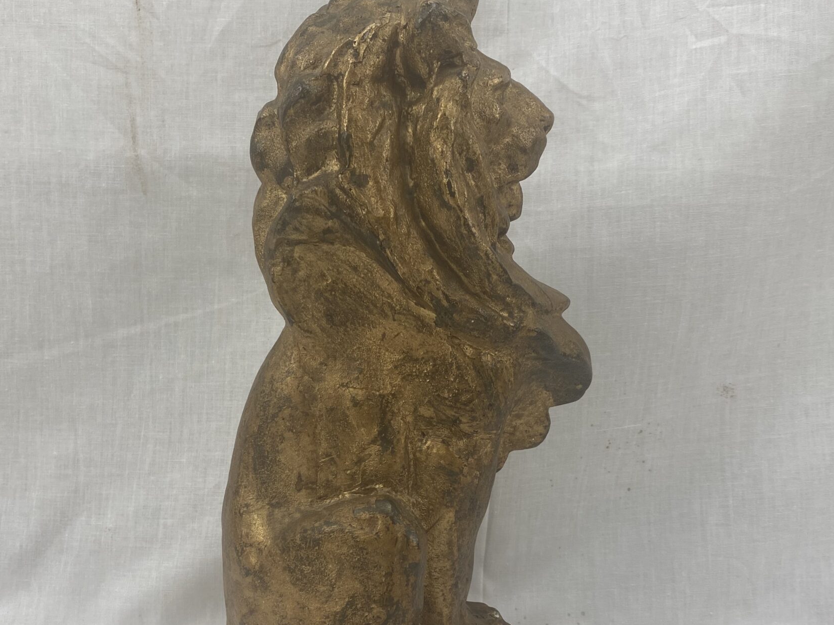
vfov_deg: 35.7
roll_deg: -0.2
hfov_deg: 46.8
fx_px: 964
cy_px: 398
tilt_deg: -6.8
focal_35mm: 40
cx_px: 387
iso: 32
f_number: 1.8
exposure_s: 1/100
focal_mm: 4.25
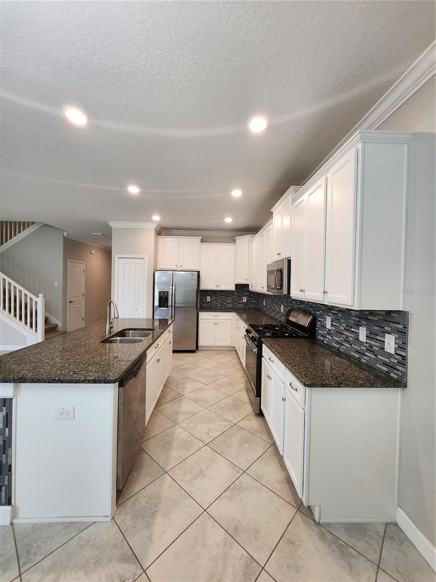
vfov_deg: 106.2
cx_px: 218
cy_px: 291
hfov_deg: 89.9
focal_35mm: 13
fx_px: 218
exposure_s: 1/60
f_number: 2.2
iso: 160
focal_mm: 1.74
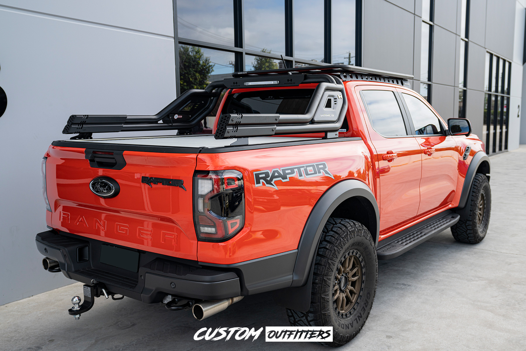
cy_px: 176
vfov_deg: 45.0
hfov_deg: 63.7
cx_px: 263
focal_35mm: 29
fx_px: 424
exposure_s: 1/160
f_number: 4
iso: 125
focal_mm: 29
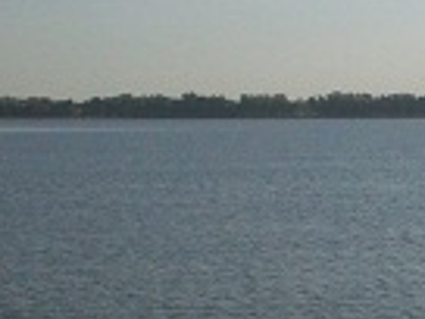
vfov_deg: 8.9
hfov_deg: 10.9
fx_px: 2038
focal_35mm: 166
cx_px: 853
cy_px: 167
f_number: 5.6
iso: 80
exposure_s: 1/330
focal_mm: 6.2
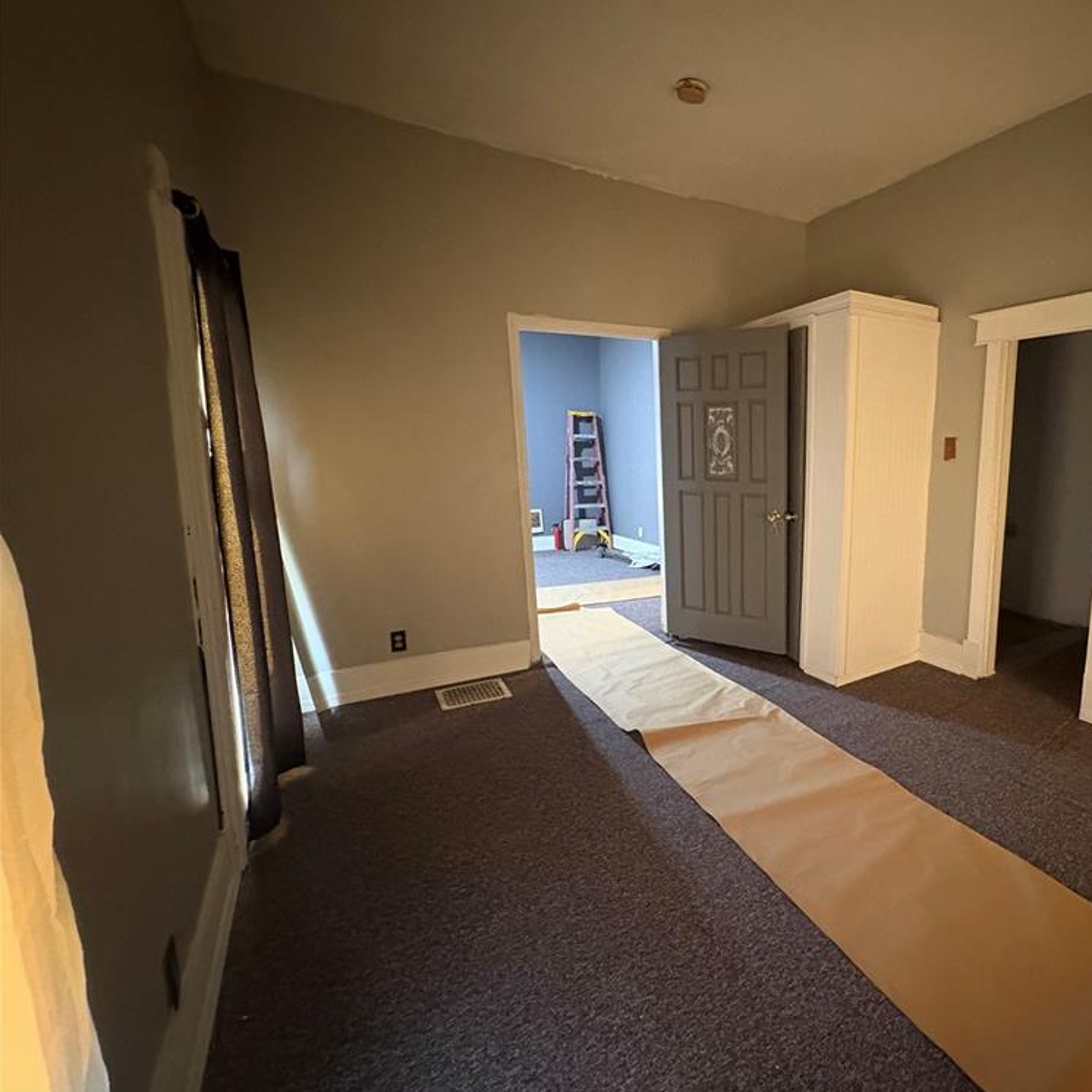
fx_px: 607
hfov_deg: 80.5
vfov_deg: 84.0
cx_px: 749
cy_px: 535
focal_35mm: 17
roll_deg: +0.2
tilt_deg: -7.3
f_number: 2.2
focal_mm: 2.22
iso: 1000
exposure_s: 1/30
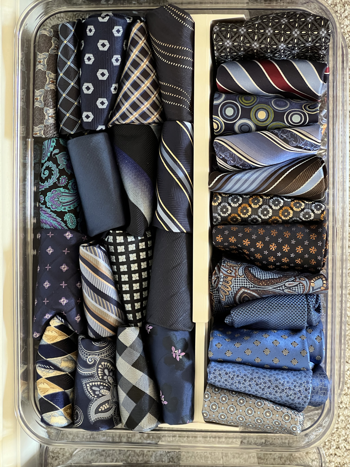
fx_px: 1038
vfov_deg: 25.3
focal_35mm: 77
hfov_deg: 19.1
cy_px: 234
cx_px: 175
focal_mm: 9
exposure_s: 1/28
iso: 400
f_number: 2.8
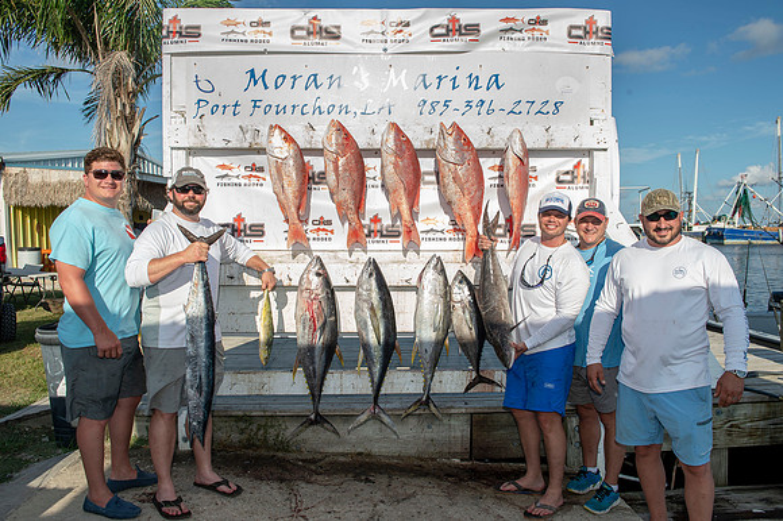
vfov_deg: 47.9
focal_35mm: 27
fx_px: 587
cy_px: 260
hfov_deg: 67.4
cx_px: 392
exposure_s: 1/160
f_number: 8
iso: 64
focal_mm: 27
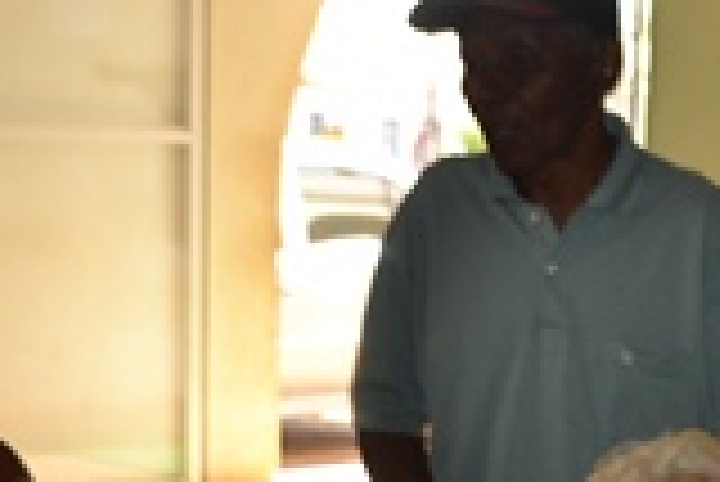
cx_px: 860
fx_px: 2182
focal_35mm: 109
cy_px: 660
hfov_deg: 17.8
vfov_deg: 12.2
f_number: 4.2
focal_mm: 26
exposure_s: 1/160
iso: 400
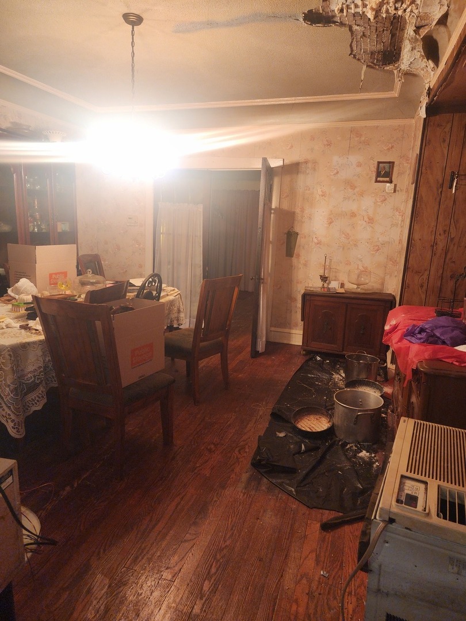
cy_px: 310
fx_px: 413
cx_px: 233
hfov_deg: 58.9
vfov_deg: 73.9
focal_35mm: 23
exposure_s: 1/60
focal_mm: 6.4
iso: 400
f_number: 1.8
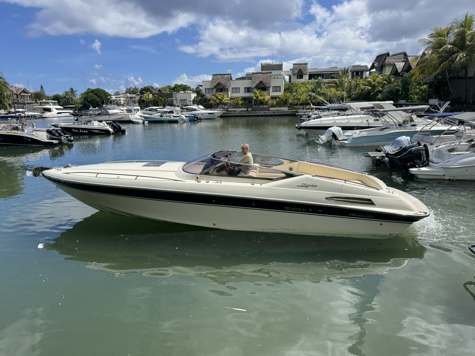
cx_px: 238
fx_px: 329
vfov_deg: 56.8
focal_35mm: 24
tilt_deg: -12.1
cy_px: 178
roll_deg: +1.1
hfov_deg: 71.6
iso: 80
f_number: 1.78
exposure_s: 1/5814
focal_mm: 6.76
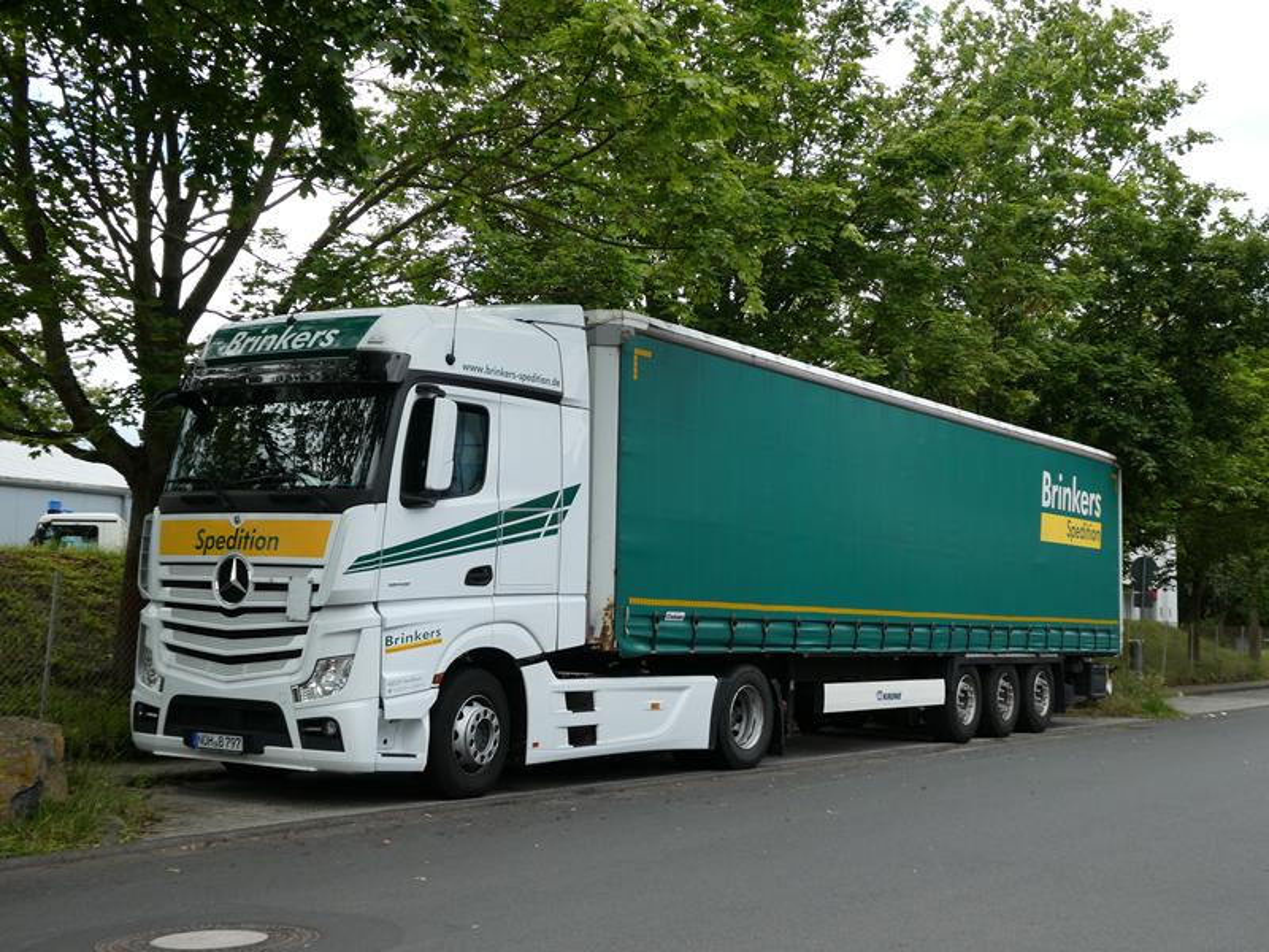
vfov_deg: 32.9
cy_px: 476
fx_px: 1613
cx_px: 634
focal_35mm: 44
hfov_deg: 42.9
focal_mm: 7.8
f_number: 3.9
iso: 80
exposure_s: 1/250
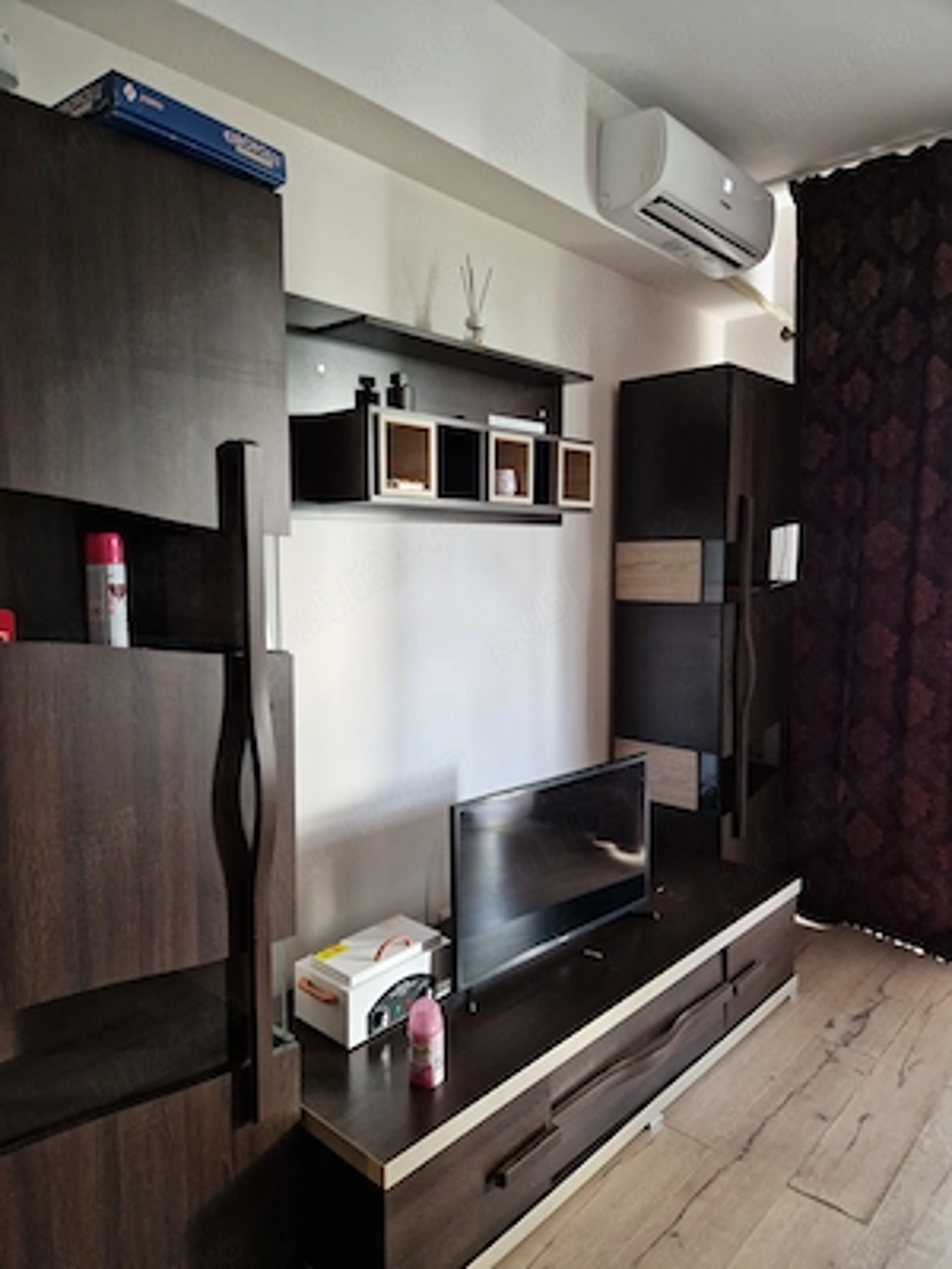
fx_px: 843
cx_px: 476
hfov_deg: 58.9
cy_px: 634
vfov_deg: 73.9
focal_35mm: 23
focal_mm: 5.4
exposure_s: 1/50
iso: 640
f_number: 1.8
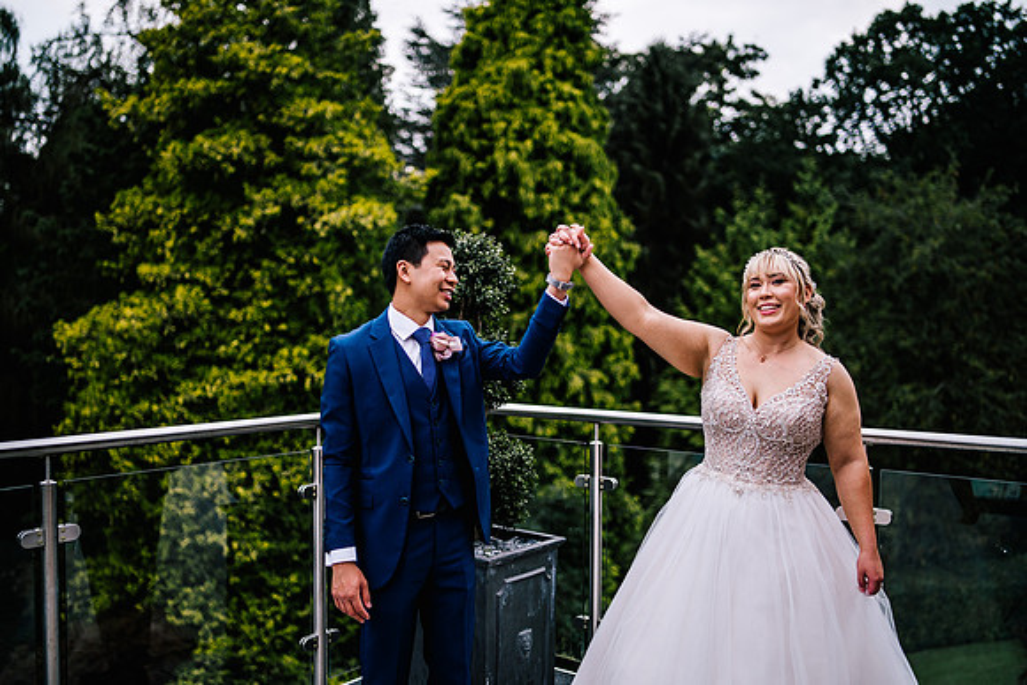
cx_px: 514
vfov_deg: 37.9
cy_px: 342
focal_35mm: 35
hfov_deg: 54.4
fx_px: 999
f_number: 1.4
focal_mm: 35
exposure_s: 1/250
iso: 125
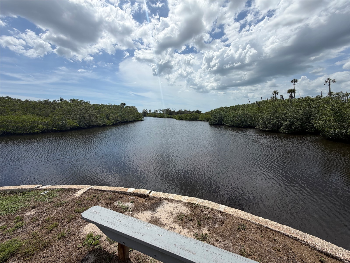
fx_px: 142
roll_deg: +0.2
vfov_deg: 85.7
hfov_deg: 102.1
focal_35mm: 14
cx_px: 175
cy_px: 132
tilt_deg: -5.9
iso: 20
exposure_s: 1/1572
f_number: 2.2
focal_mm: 2.22
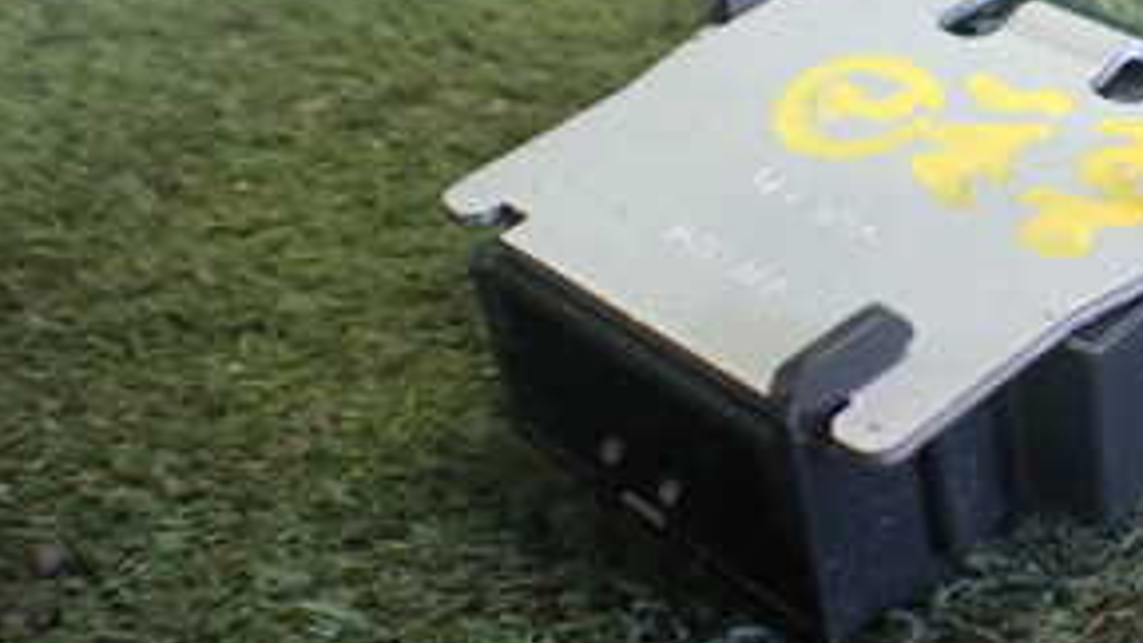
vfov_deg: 17.7
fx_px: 2061
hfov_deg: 29.4
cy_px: 198
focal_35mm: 68
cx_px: 1087
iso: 800
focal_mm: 5.4
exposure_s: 1/100
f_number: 2.3
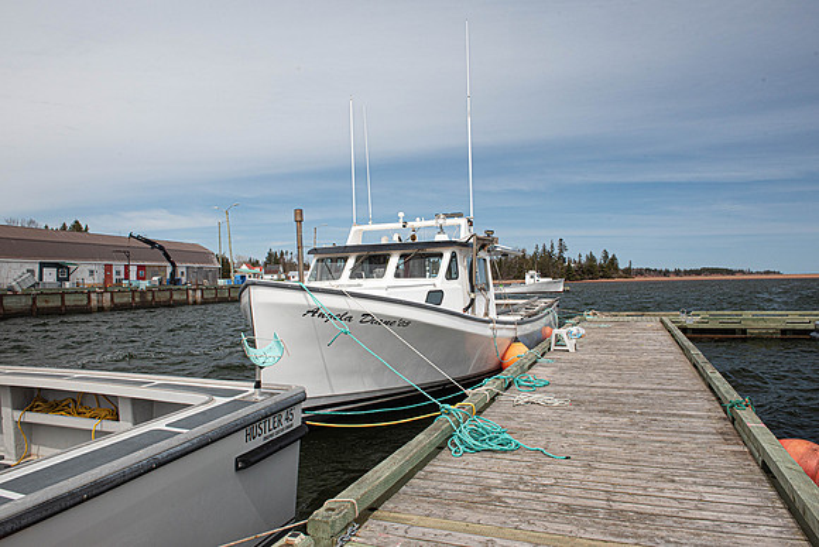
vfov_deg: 53.2
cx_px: 410
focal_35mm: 24
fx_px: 546
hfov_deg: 73.7
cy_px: 274
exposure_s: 1/350
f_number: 9.5
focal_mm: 24
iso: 400
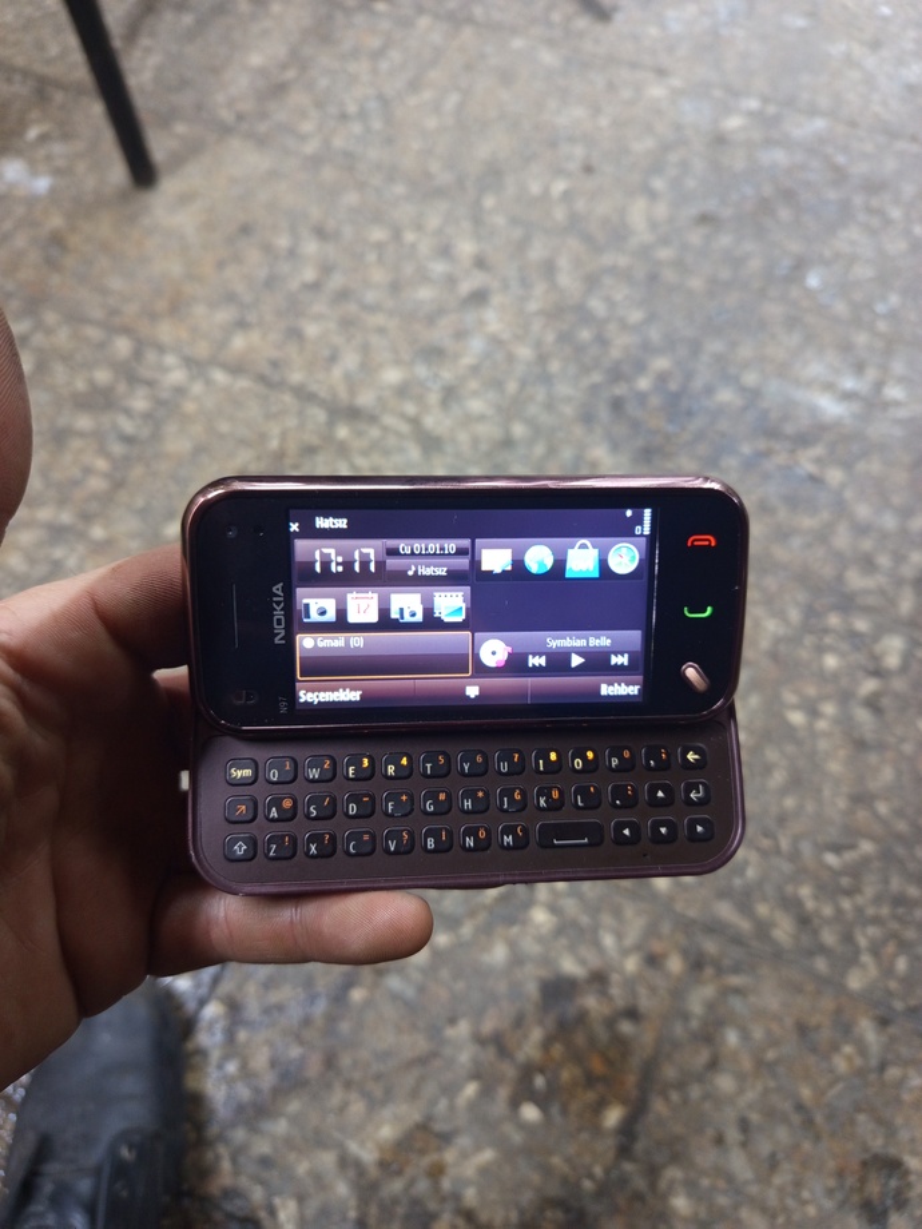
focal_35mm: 24
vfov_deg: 71.6
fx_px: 852
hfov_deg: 56.8
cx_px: 461
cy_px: 614
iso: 1123
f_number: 1.7
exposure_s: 1/33.3
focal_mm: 5.24
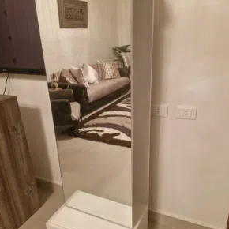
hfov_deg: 57.3
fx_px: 210
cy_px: 126
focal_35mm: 28
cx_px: 114
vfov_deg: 57.2
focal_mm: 5.54
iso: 640
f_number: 1.8
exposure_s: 1/33
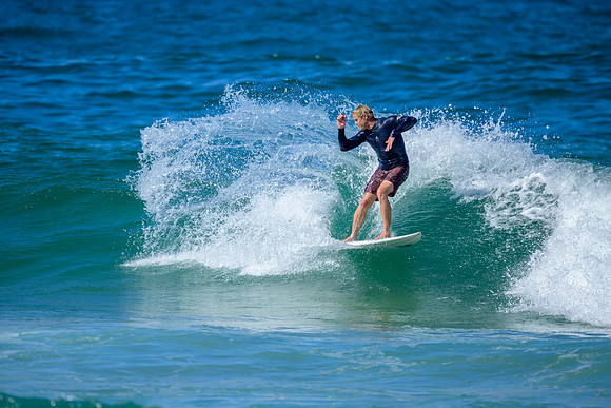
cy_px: 204
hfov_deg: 2.6
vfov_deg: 1.7
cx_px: 306
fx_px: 13580
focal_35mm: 800
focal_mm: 800
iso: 400
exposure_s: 1/2500
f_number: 6.3
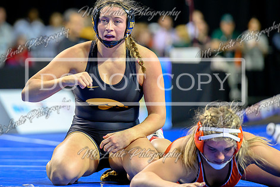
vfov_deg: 4.5
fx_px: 2388
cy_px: 68
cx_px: 87
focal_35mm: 307
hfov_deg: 6.7
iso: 3200
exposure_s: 1/800
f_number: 2.8
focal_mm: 200
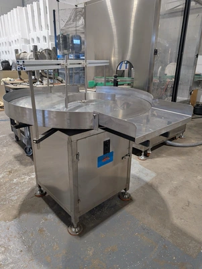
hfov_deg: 56.9
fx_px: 186
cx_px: 101
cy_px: 134
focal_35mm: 24
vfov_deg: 71.5
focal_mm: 6.9
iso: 49
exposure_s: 1/32.4
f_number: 1.68
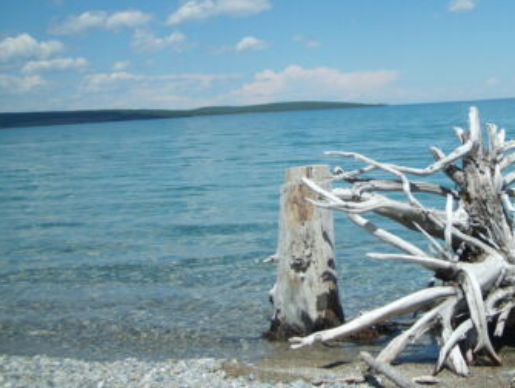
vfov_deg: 27.5
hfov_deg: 35.4
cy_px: 152
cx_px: 381
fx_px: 789
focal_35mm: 53
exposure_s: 1/250
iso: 50
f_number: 7.1
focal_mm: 5.8
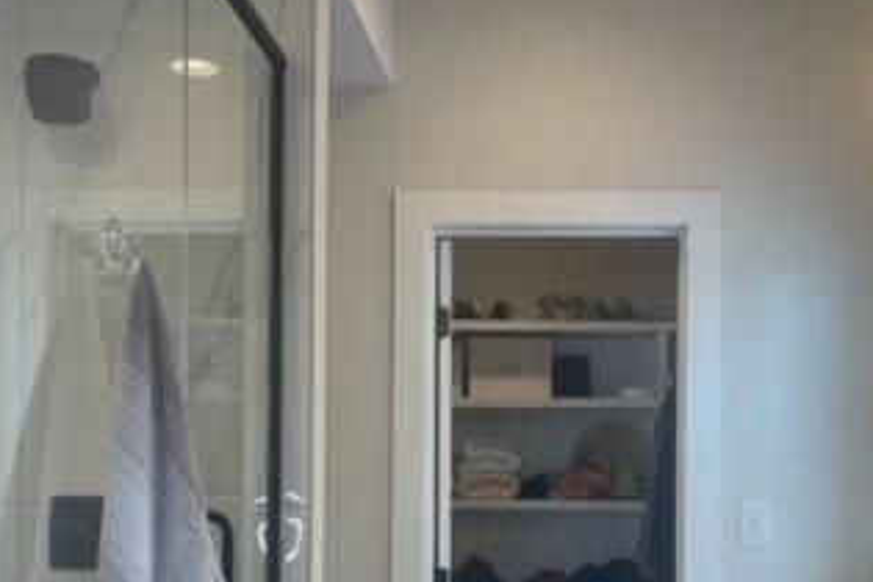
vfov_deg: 24.0
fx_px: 1334
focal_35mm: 55
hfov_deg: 36.1
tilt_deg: -0.1
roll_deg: -0.7
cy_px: 518
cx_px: 543
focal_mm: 5.1
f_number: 1.6
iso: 50
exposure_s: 1/120
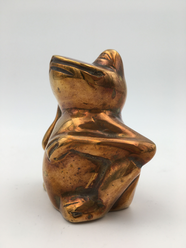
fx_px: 208
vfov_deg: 61.7
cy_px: 124
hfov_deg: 48.2
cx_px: 93
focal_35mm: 29
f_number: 2.2
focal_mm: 4.15
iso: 25
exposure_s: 1/100
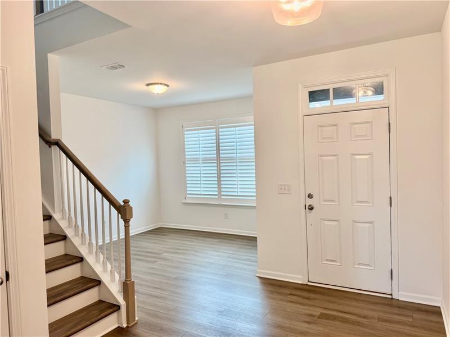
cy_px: 168
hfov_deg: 71.6
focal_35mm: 24
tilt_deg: -1.4
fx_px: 312
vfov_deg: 56.8
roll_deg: +1.9
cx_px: 225
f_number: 1.78
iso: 100
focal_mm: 6.76
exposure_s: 1/120
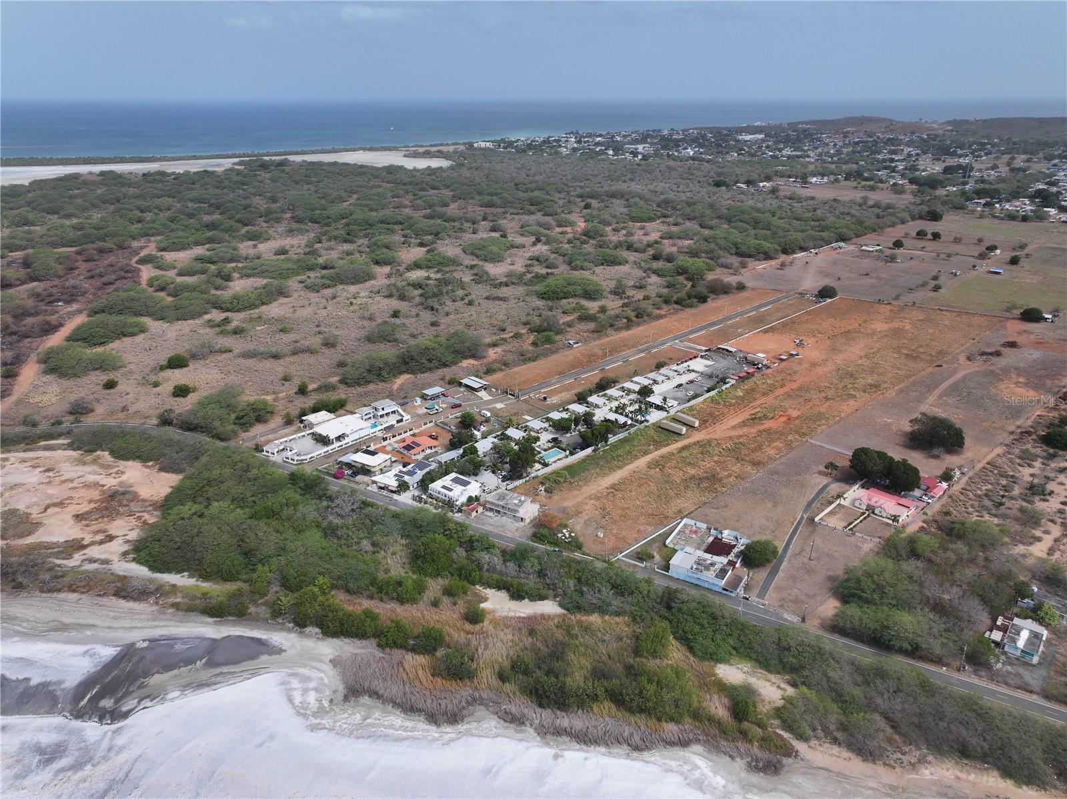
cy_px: 400
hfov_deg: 71.6
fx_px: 739
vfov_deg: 56.8
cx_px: 534
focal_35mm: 24
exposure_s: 1/30
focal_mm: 12.29
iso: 100
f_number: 2.8
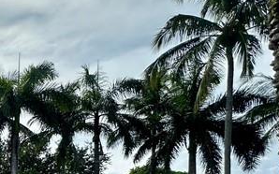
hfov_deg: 27.7
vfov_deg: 22.8
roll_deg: -1.0
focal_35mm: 51
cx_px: -135
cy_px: 221
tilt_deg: +5.3
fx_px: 388
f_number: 2.2
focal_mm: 2.22
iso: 50
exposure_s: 1/1553
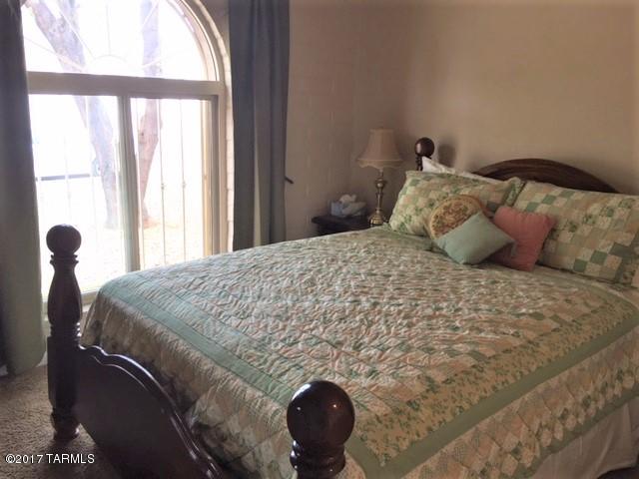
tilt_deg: -14.5
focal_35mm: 29
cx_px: 320
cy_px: 240
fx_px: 535
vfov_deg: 48.2
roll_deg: -3.0
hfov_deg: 61.7
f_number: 2.2
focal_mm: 4.15
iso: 40
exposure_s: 1/60
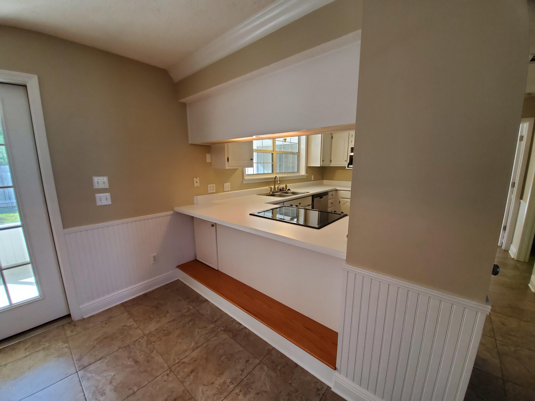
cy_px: 200
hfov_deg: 106.2
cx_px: 268
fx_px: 201
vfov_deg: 89.9
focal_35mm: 13
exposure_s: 1/59
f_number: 2.2
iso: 160
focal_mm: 1.8
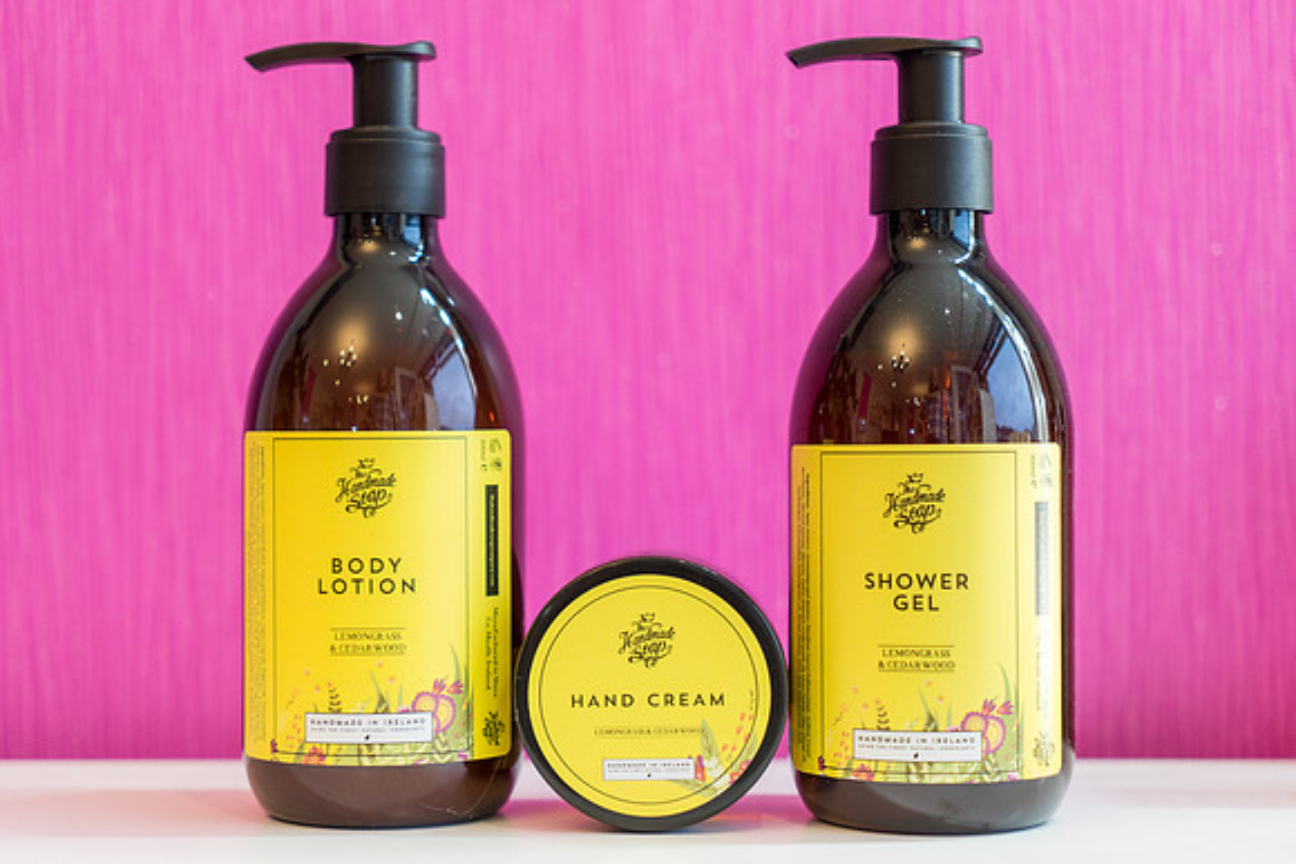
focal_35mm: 66
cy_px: 432
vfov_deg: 20.8
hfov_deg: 30.7
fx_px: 2359
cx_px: 659
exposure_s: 1/13
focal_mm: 63
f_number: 4
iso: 100
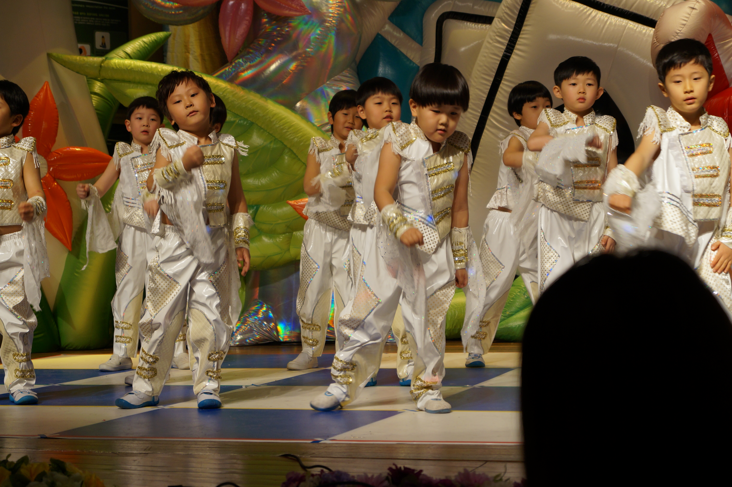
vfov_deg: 16.5
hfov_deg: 24.6
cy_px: 244
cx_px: 366
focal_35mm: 82
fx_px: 1676
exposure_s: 1/100
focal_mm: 55
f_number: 5.6
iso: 320
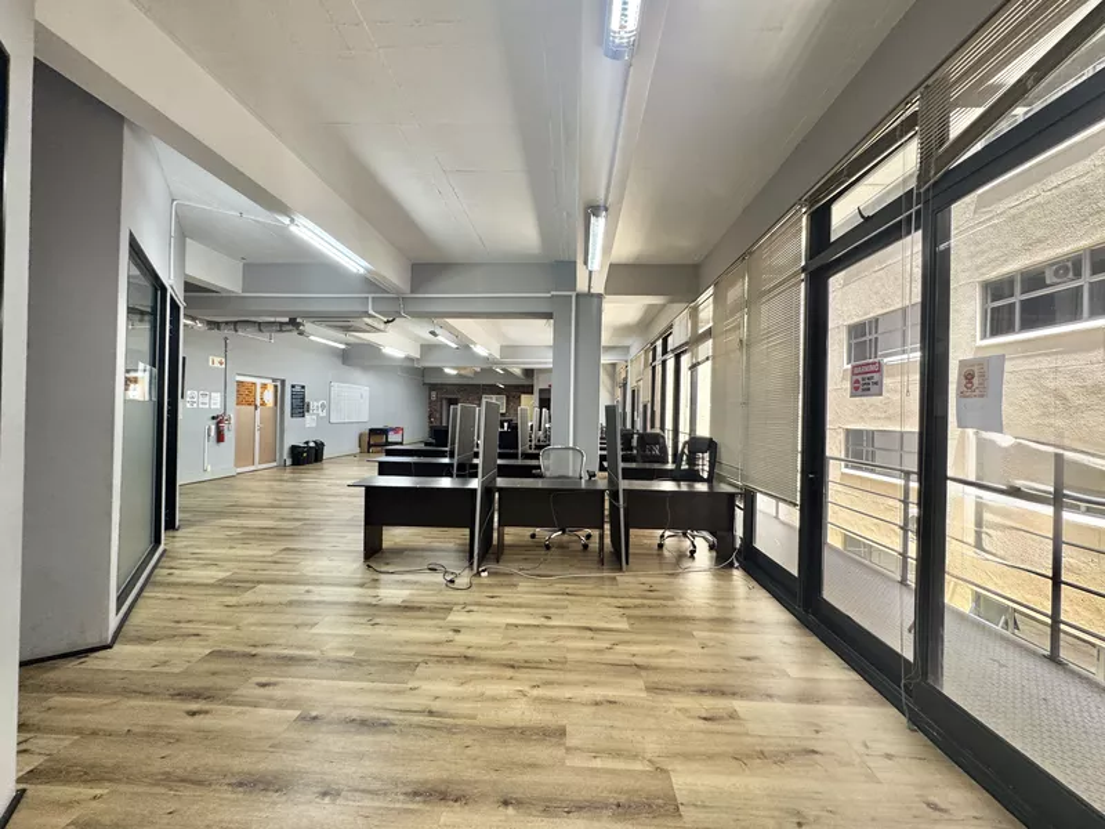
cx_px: 552
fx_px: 447
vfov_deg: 85.7
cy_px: 414
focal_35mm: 14
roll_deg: -1.2
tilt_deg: -0.9
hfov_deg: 102.1
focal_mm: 2.22
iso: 200
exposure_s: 1/50
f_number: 2.2
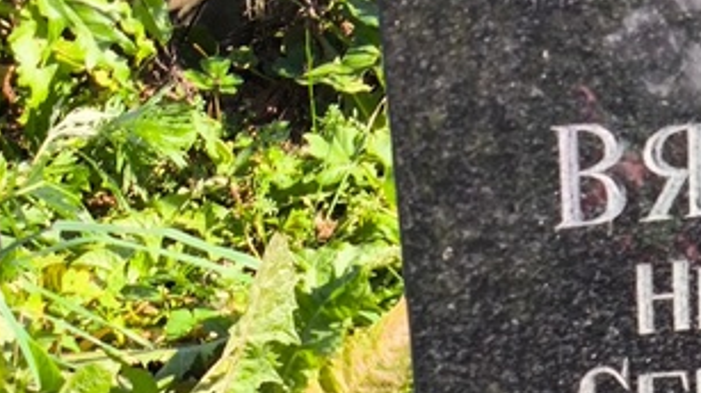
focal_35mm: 142
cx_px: 732
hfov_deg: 14.8
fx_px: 2637
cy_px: 324
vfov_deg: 8.5
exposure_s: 1/550
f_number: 1.7
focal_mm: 4.71
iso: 50
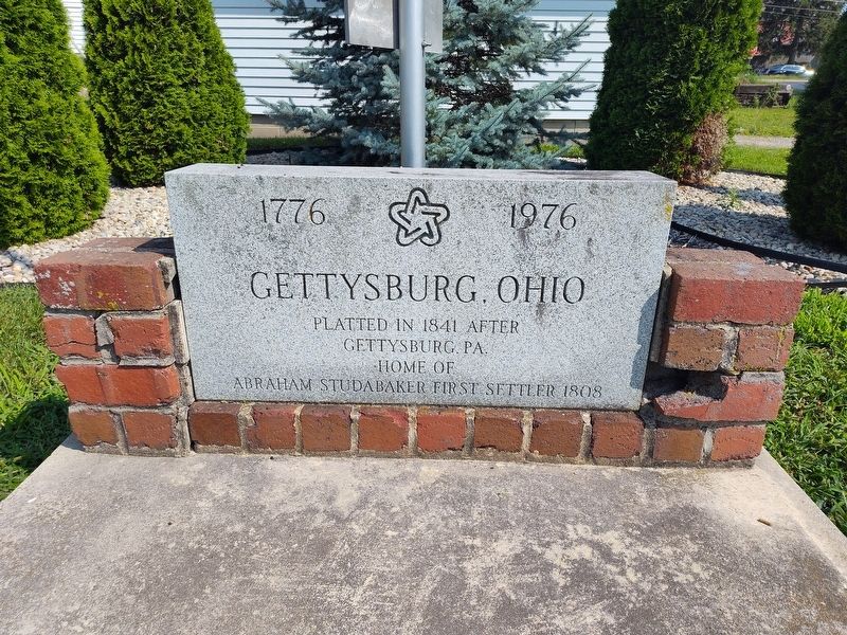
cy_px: 318
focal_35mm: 23
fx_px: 563
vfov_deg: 58.9
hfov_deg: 73.9
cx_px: 424
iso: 100
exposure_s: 1/1442
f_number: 1.8
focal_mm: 5.56
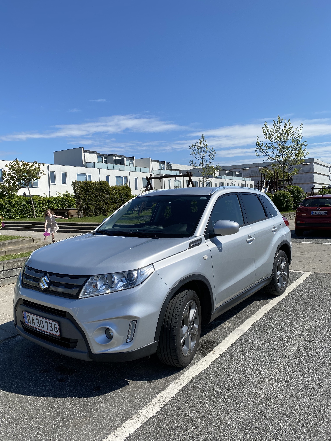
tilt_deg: -2.4
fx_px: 331
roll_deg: +0.5
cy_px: 220
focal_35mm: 26
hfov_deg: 53.1
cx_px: 166
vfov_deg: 67.3
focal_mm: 4.25
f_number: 1.8
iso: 32
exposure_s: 1/3040
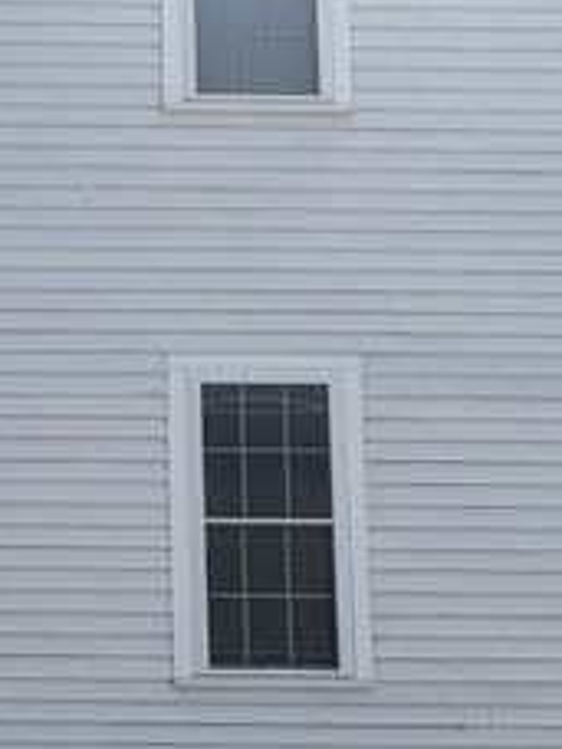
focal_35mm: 76
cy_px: 540
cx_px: -187
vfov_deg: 25.4
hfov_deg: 18.0
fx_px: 1645
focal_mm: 5.96
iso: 50
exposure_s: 1/6993
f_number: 1.6
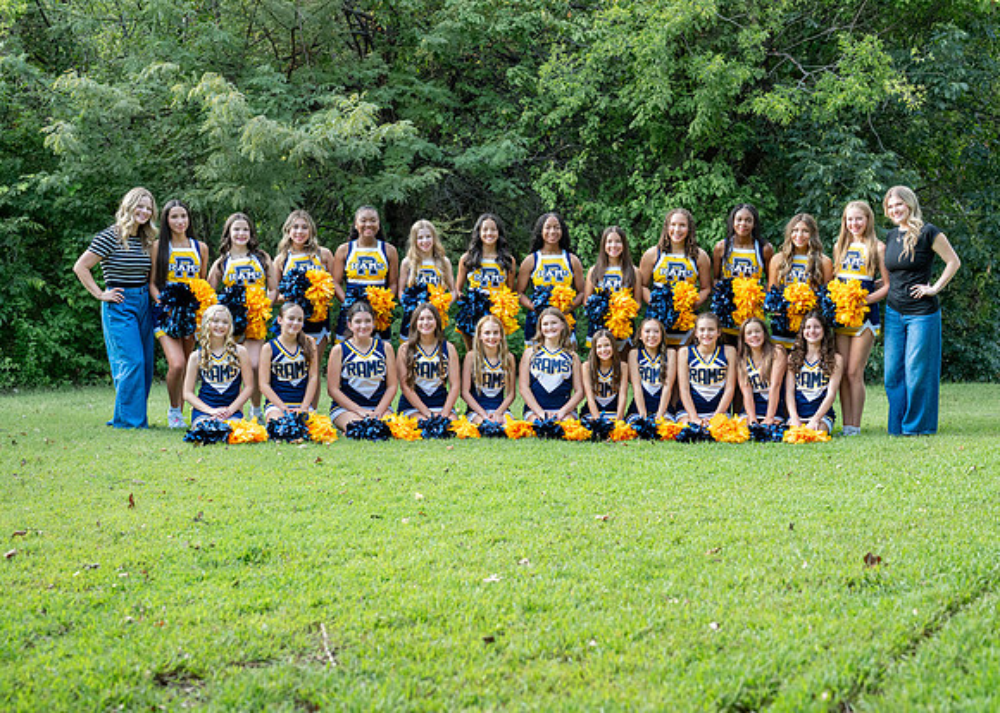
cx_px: 507
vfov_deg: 26.1
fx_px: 1541
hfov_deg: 36.0
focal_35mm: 54
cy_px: 359
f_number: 3.2
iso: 1250
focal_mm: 50
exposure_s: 1/500
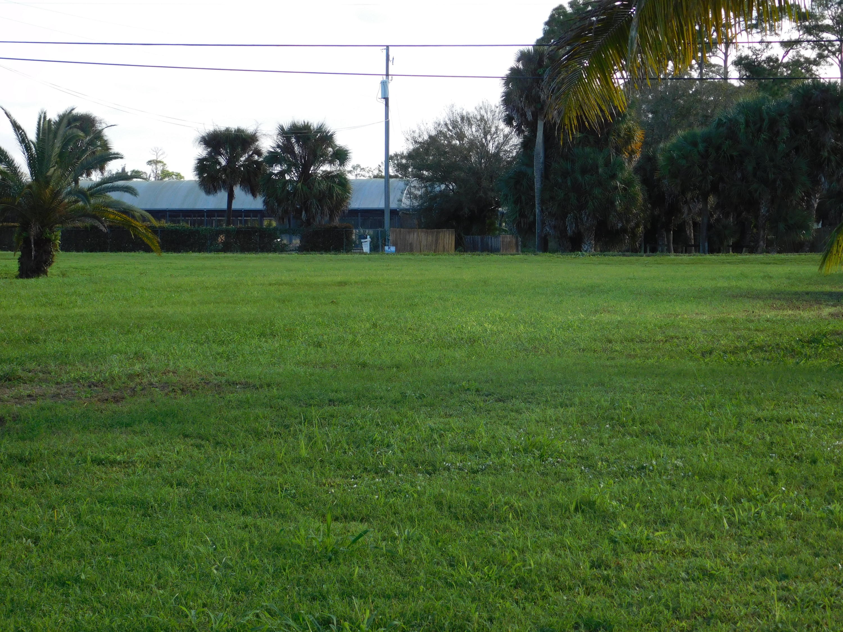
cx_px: 422
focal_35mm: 80
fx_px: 1948
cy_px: 316
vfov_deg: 18.4
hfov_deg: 24.4
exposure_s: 1/320
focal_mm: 14.2
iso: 125
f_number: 4.4
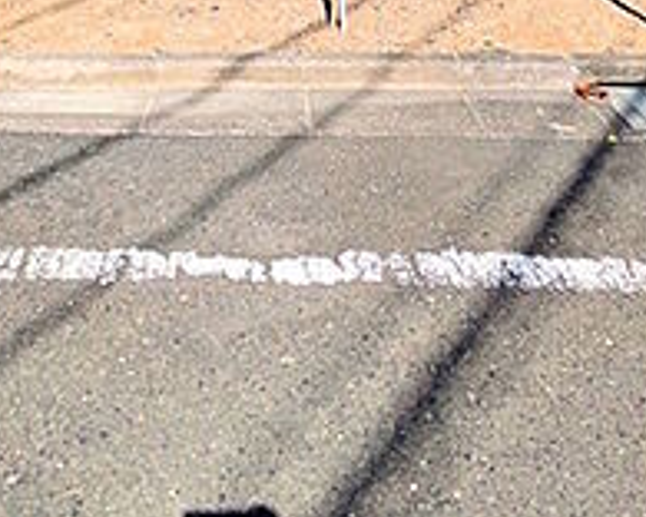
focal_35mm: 42
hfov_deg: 43.1
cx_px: 205
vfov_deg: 27.2
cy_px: -222
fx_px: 803
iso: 45
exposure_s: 1/2833
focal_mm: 1.83
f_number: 2.2
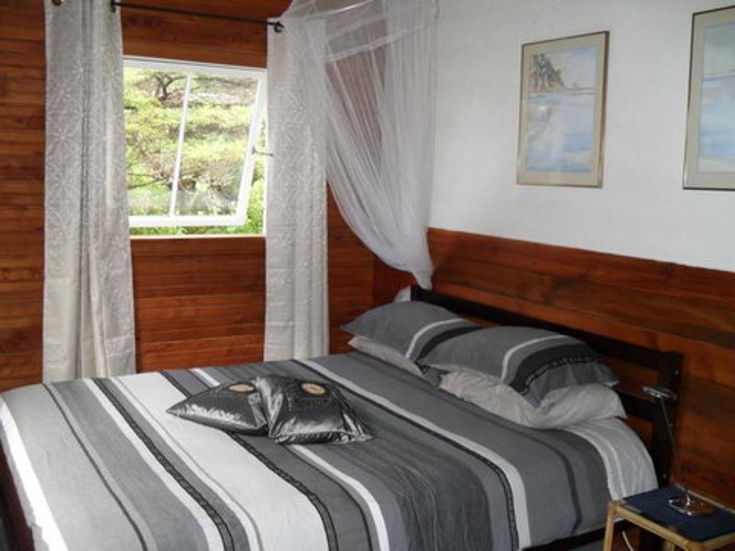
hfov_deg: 52.6
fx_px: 743
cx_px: 368
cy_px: 276
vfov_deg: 40.7
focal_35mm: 35
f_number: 2.8
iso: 200
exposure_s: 1/45
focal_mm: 6.2
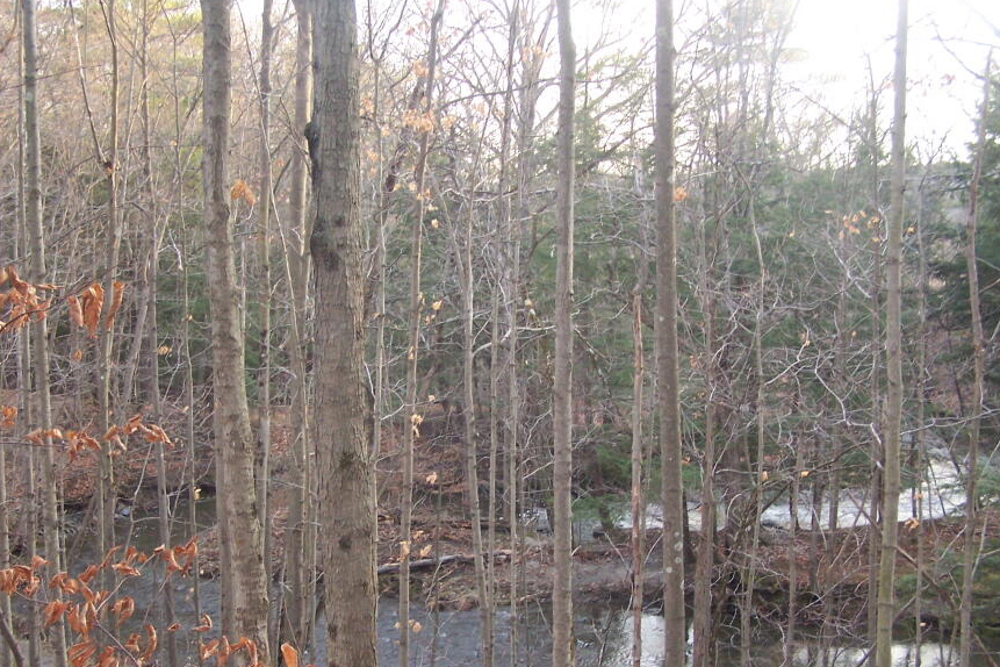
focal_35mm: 47
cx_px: 454
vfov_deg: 28.5
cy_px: 433
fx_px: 1305
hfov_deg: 41.9
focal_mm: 6.3
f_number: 2.8
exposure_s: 1/50
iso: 200
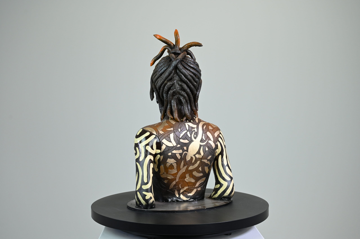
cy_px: 120
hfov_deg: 42.8
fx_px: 460
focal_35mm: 46
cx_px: 180
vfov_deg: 29.2
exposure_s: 1/125
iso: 1000
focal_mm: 46
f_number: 5.6
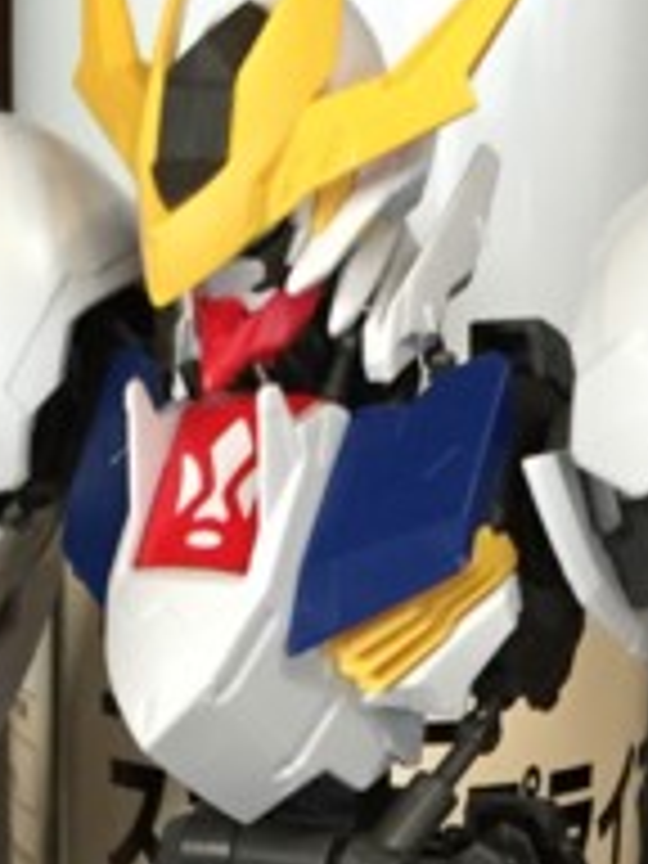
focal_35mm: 121
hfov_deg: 12.2
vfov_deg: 15.2
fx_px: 3020
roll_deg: -3.6
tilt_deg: -23.6
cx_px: 486
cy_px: 1260
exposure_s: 1/30
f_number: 2.2
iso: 160
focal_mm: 4.15
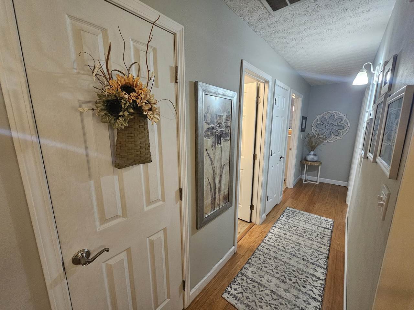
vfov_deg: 89.9
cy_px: 155
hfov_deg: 106.2
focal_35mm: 13
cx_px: 207
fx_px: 155
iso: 320
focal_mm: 2.2
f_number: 2.2
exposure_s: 1/30
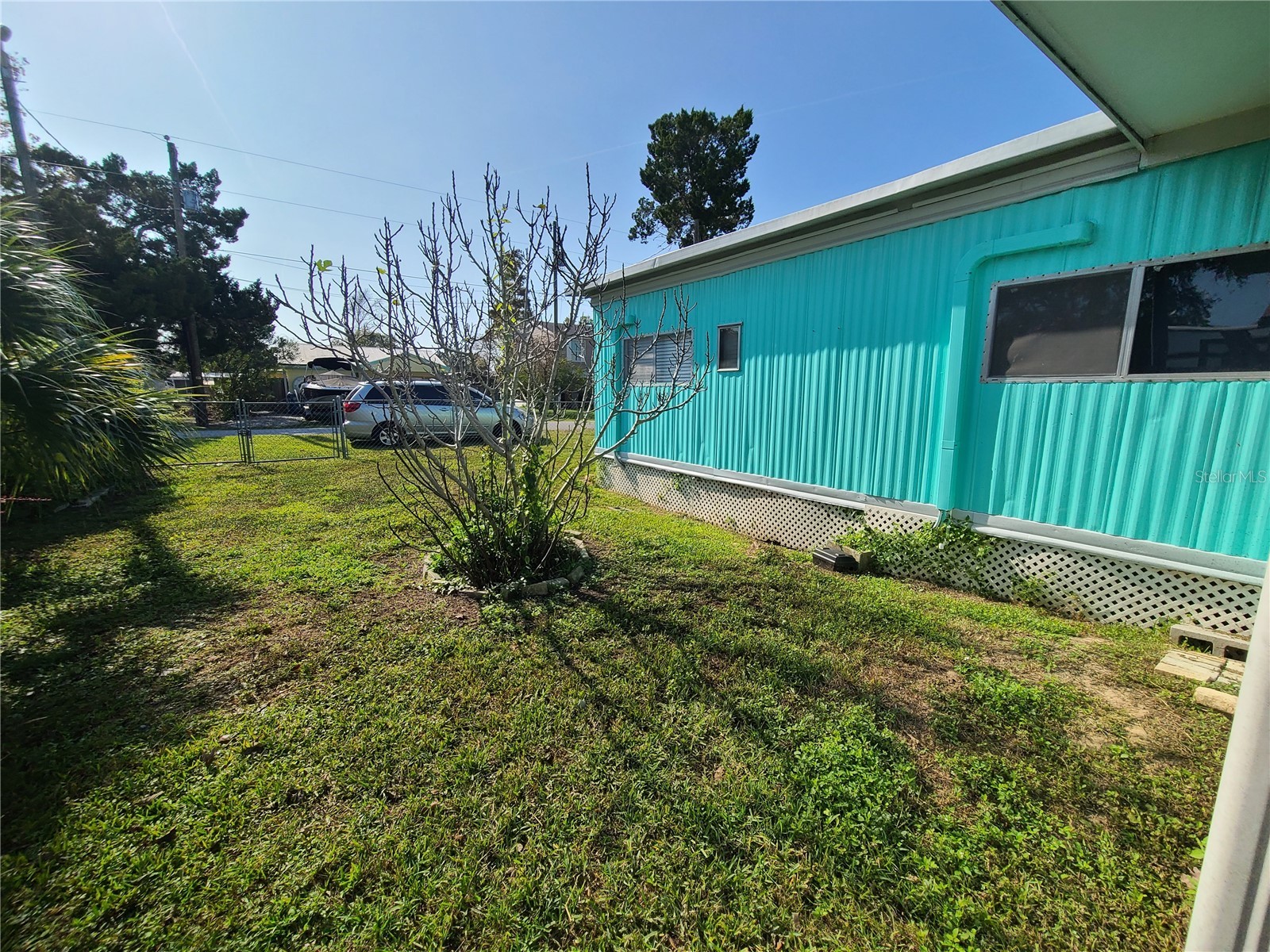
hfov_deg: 106.2
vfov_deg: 89.9
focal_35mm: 13
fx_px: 477
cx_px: 635
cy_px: 476
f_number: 2.2
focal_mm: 2.2
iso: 50
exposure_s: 1/1899
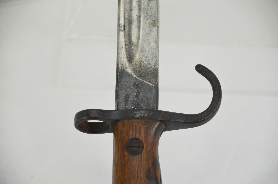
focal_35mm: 202
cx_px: 139
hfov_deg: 10.2
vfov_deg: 6.8
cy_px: 92
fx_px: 1561
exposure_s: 1/250
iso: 400
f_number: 5.6
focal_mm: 135
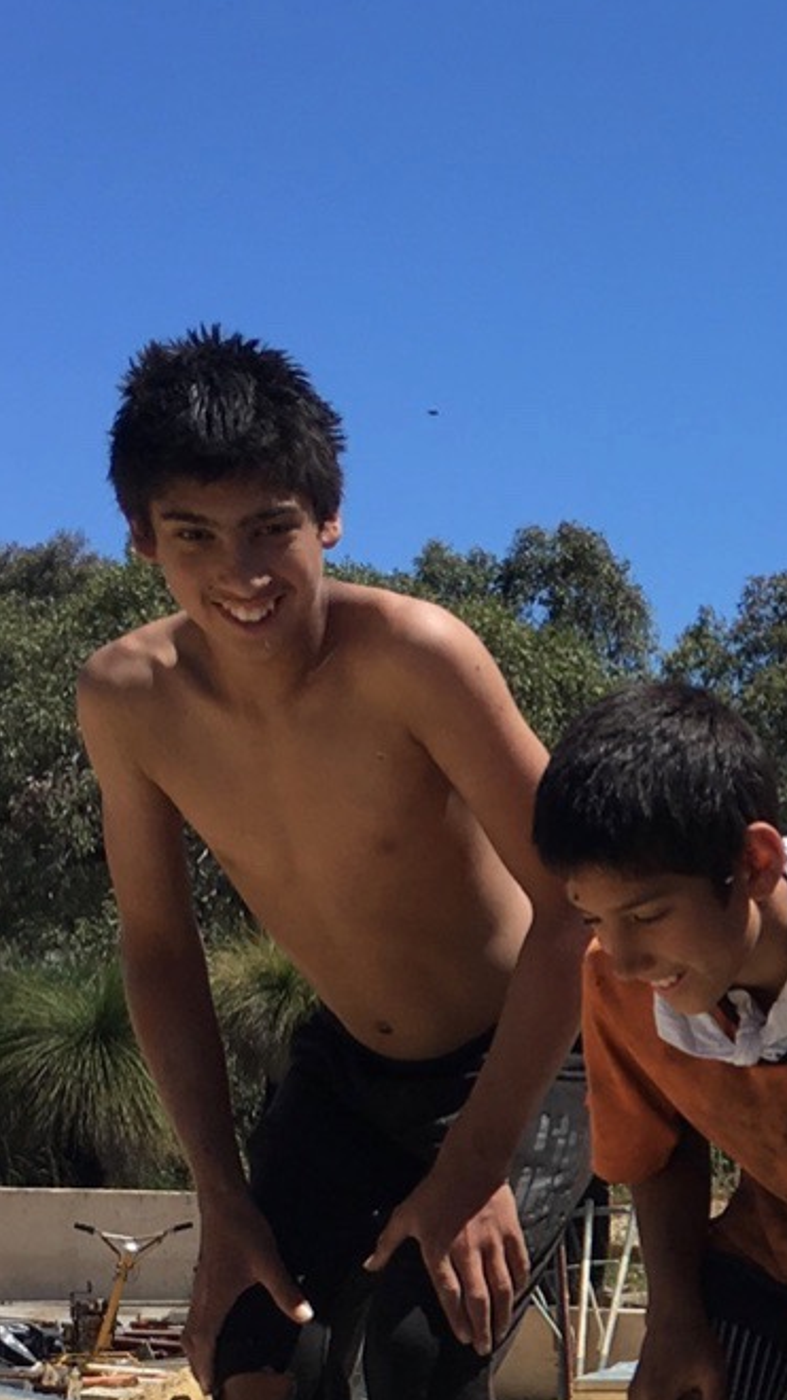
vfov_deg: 21.0
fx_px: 3638
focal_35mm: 98
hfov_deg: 11.8
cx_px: 1184
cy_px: 1419
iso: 25
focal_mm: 4.15
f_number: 2.2
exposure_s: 1/1603
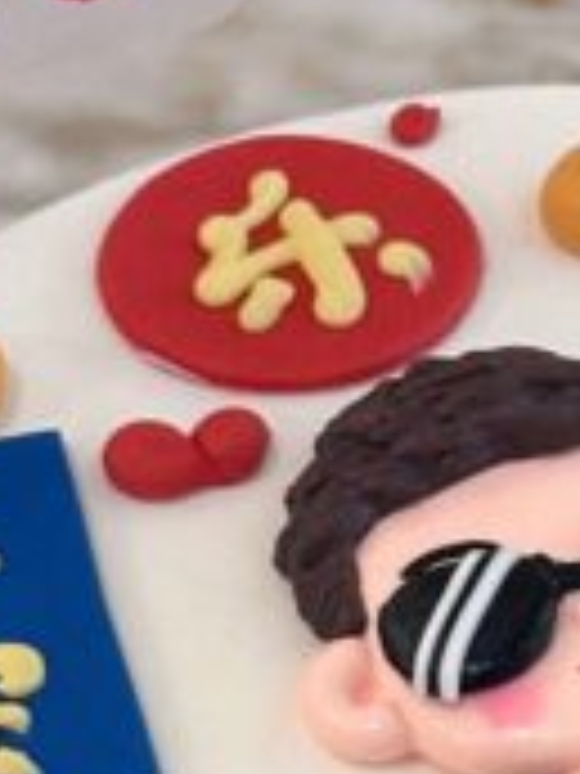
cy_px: 801
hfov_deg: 5.2
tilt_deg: -52.1
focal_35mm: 285
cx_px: 441
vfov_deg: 6.9
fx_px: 6367
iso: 160
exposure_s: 1/50
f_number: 1.78
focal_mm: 6.86
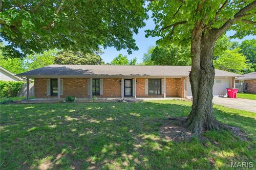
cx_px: 128
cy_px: 85
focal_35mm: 16
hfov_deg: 96.8
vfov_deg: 73.7
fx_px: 114
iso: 200
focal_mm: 16
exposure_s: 1/50
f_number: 6.3
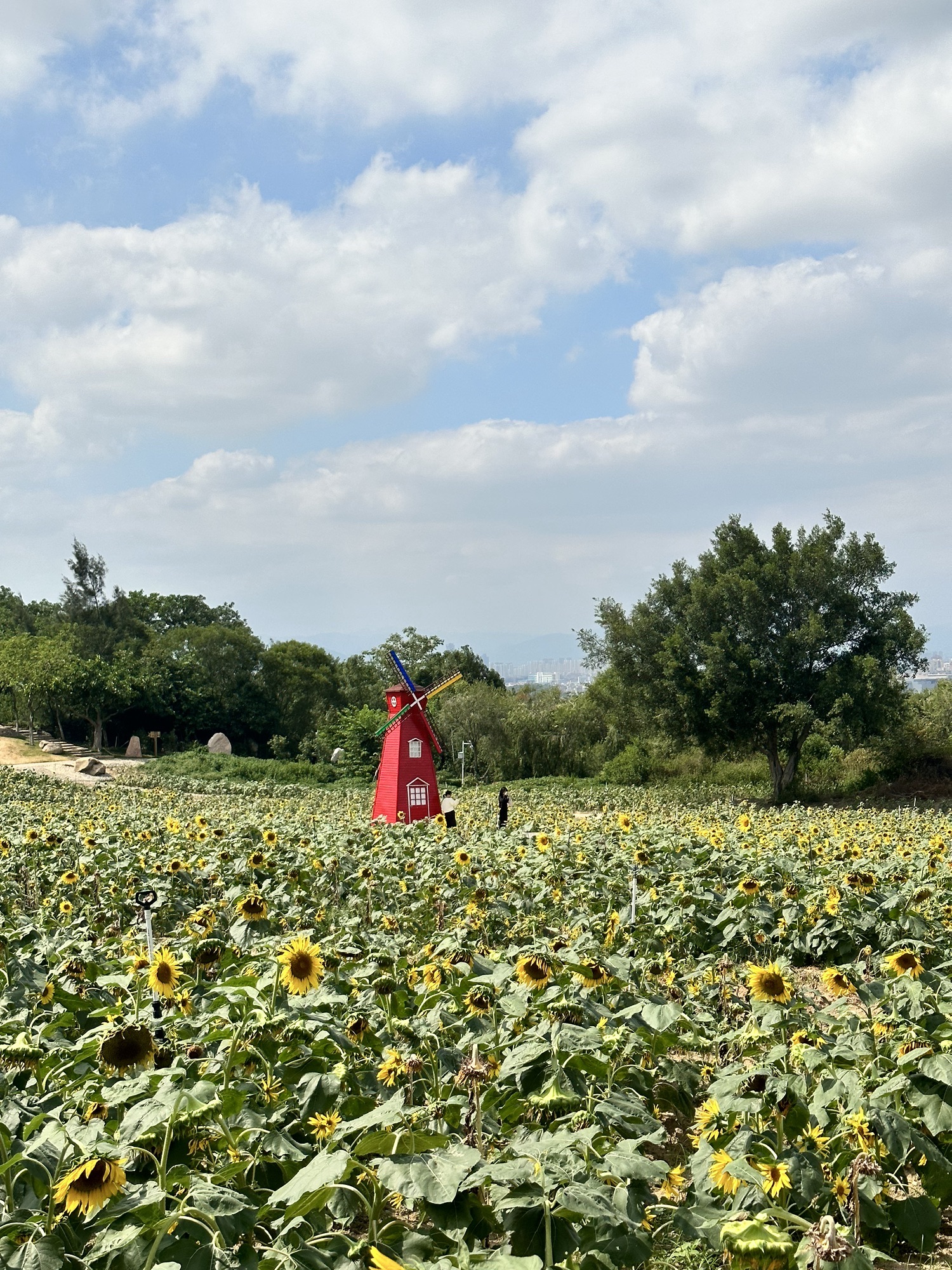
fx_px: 1760
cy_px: 635
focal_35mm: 48
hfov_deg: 30.3
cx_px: 476
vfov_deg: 39.7
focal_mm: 6.86
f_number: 1.78
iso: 64
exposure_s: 1/7092
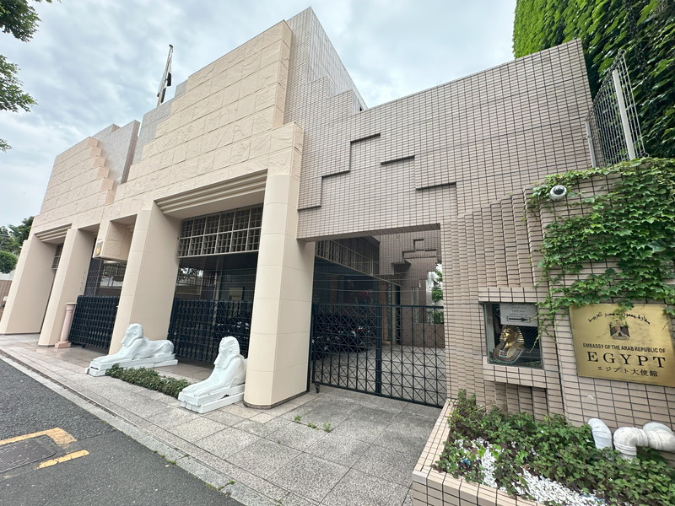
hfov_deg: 102.1
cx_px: 338
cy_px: 253
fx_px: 273
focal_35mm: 14
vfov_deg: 85.7
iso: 40
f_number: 2.2
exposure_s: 1/326
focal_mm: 2.22
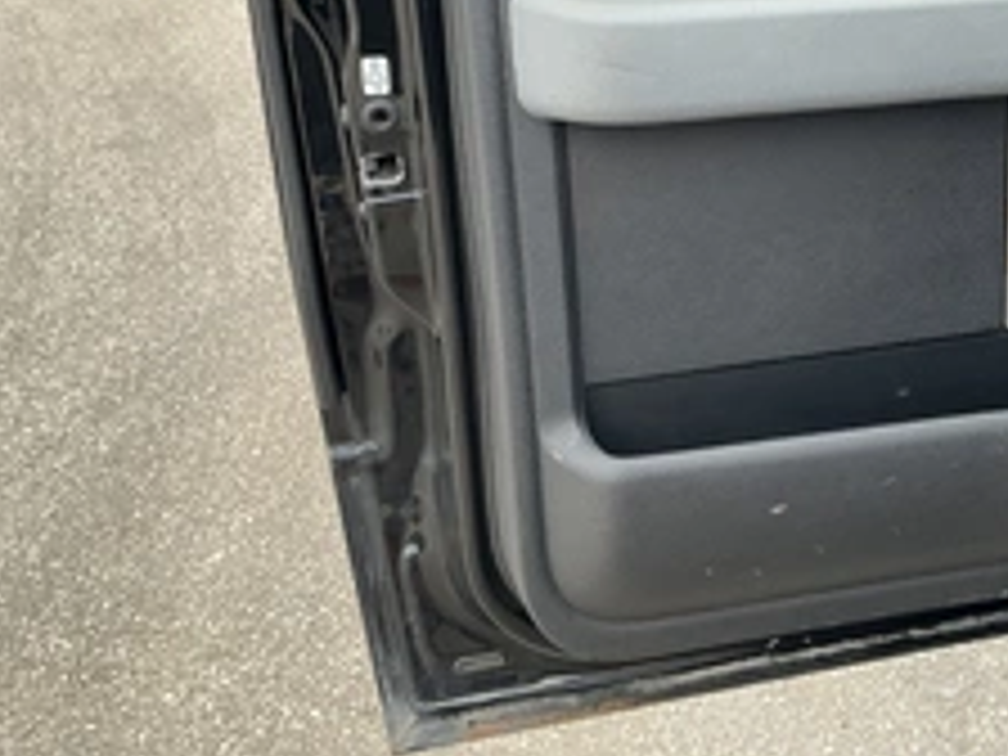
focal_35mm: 50
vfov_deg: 28.3
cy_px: 112
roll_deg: +2.2
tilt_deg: -18.9
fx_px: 1456
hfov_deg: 36.8
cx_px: 814
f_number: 1.8
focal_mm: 3
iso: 16
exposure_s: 1/132
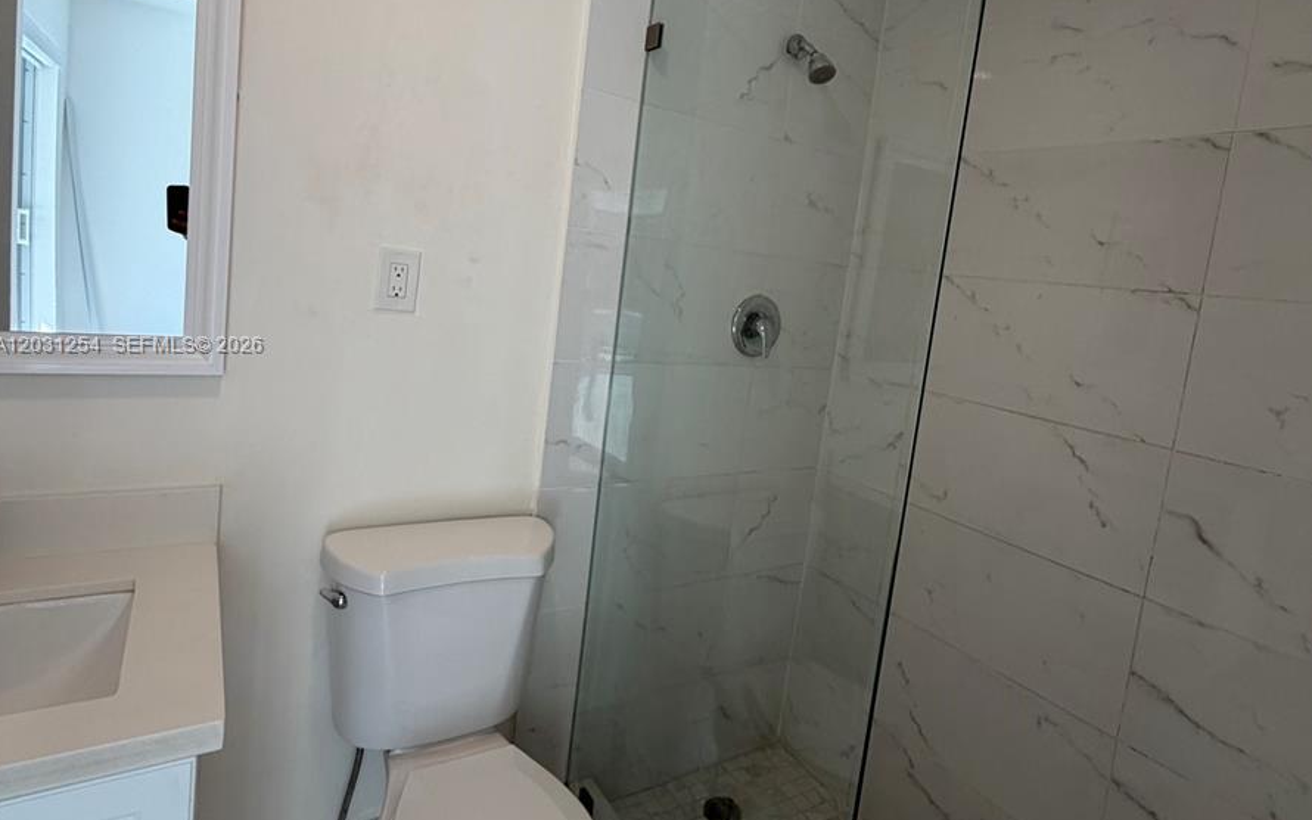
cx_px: 653
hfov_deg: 85.1
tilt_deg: -6.4
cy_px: 347
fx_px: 715
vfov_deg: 59.3
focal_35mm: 20
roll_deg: -6.9
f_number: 2.2
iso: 80
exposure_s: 1/120
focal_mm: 2.22
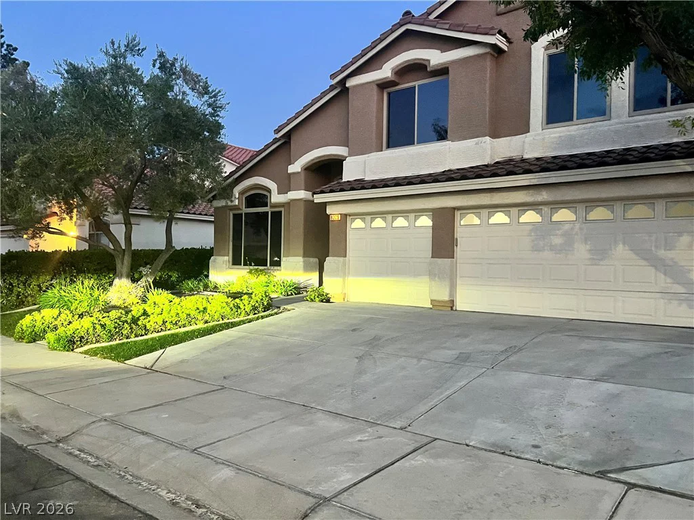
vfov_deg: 53.1
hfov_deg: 67.3
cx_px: 347
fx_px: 521
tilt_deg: +2.4
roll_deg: -0.8
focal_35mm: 26
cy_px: 260
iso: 640
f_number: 1.5
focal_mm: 5.7
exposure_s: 1/38
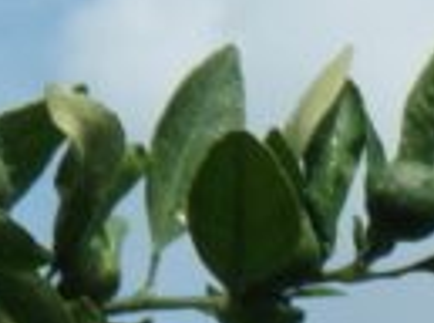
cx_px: -723
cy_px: -417
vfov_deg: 3.1
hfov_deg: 4.1
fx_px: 5989
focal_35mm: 479
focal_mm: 13.7
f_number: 5.8
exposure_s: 1/320
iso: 80
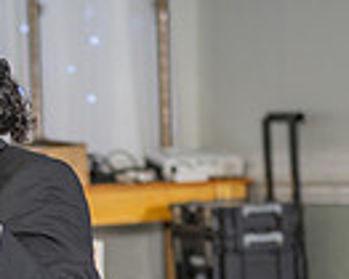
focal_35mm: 291
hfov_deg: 6.6
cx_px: -131
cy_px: 448
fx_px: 3008
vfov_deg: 5.3
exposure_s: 1/200
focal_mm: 70
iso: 500
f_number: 3.5
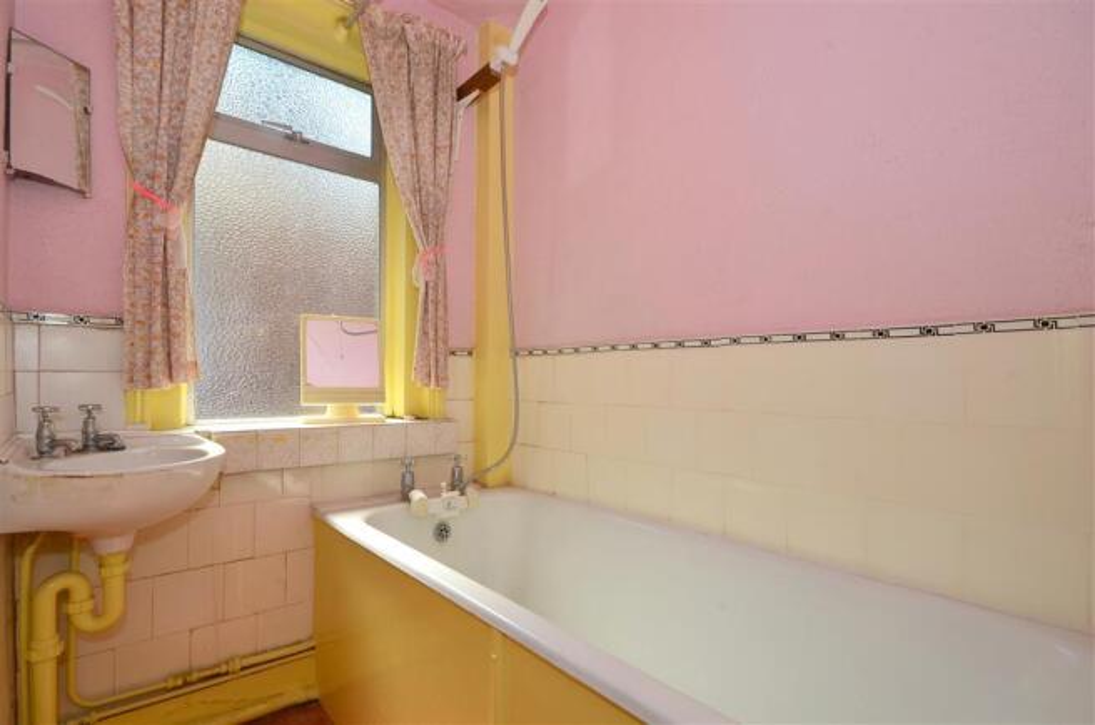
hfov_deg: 92.6
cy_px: 362
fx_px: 523
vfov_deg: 69.4
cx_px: 548
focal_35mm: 17
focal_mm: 11.5
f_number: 11
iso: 200
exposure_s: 1/40
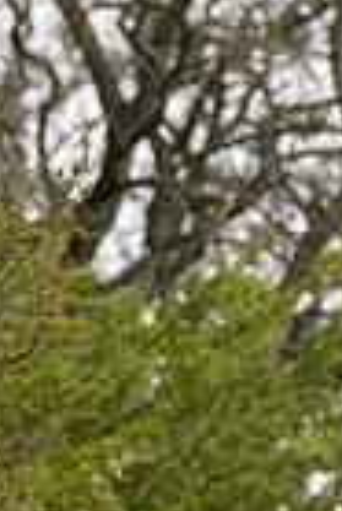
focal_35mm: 1166
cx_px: 537
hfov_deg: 1.2
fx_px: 16573
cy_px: 901
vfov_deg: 1.8
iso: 200
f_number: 5
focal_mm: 200
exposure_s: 1/1000
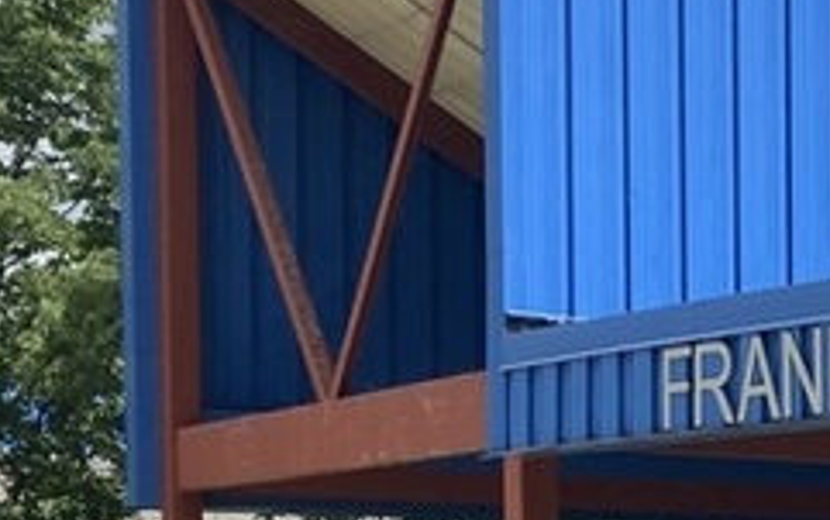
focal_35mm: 123
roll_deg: +0.0
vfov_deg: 10.3
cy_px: 802
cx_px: 1357
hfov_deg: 15.3
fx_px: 2784
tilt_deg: -1.4
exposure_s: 1/2404
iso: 20
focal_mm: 3.99
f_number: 1.8
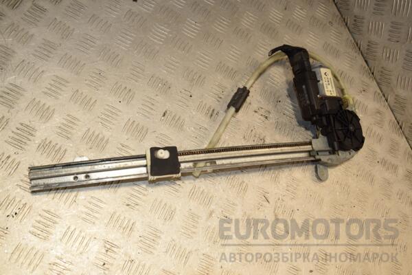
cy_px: 138
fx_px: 378
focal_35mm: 33
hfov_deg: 57.2
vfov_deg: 40.0
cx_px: 206
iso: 800
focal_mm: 22
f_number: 9
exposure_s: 1/200
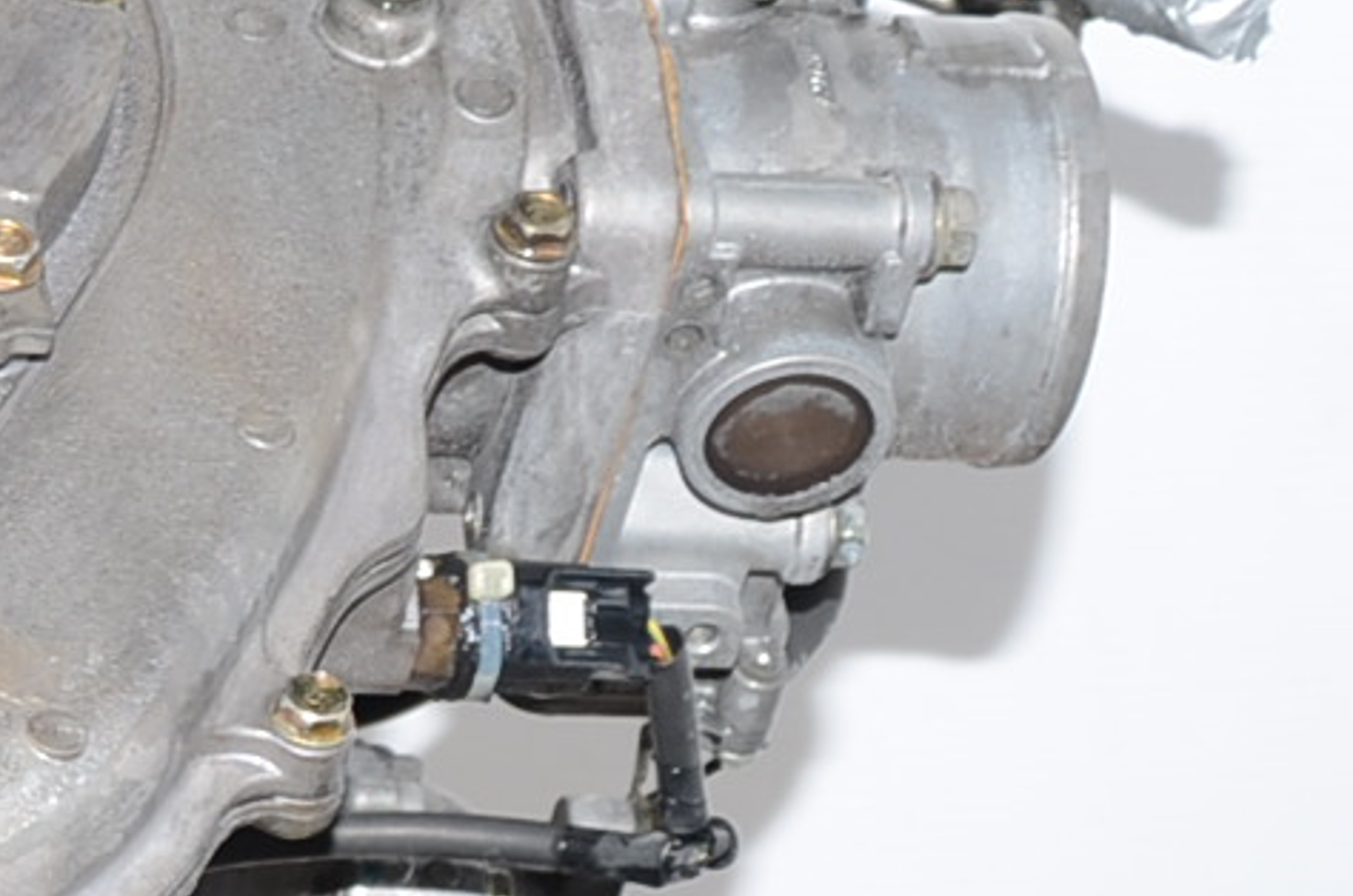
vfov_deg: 7.3
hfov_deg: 10.3
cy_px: 1016
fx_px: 7014
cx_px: -1202
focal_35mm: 187
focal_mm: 24
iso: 100
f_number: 4.5
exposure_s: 1/100
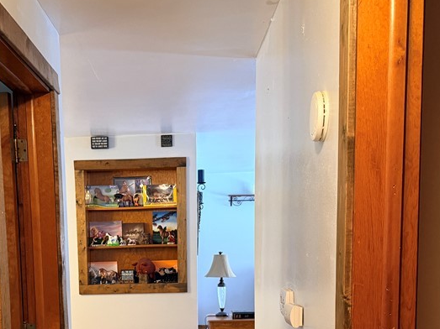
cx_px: 143
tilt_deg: -6.0
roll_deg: +1.8
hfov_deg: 39.9
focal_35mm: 47
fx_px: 597
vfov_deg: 29.4
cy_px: 305
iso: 400
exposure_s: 1/60
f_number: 1.78
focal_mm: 6.76
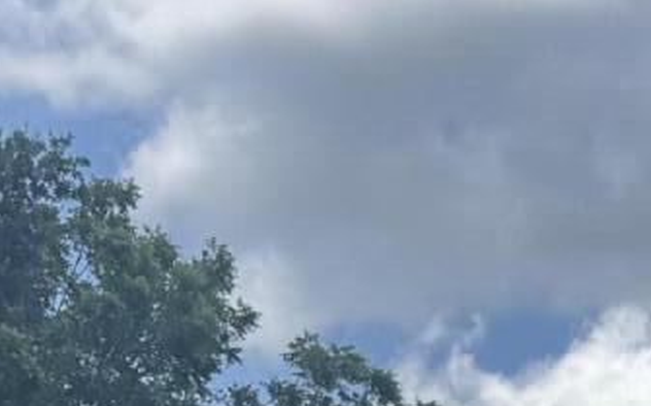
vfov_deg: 7.6
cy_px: 1204
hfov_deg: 13.0
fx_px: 2695
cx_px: 1009
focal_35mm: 152
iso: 80
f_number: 1.78
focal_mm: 6.76
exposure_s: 1/4608
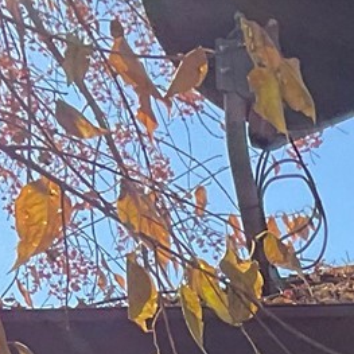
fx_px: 2164
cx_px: 699
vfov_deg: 8.3
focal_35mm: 187
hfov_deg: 8.8
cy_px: 962
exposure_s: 1/759
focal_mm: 3
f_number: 1.8
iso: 16
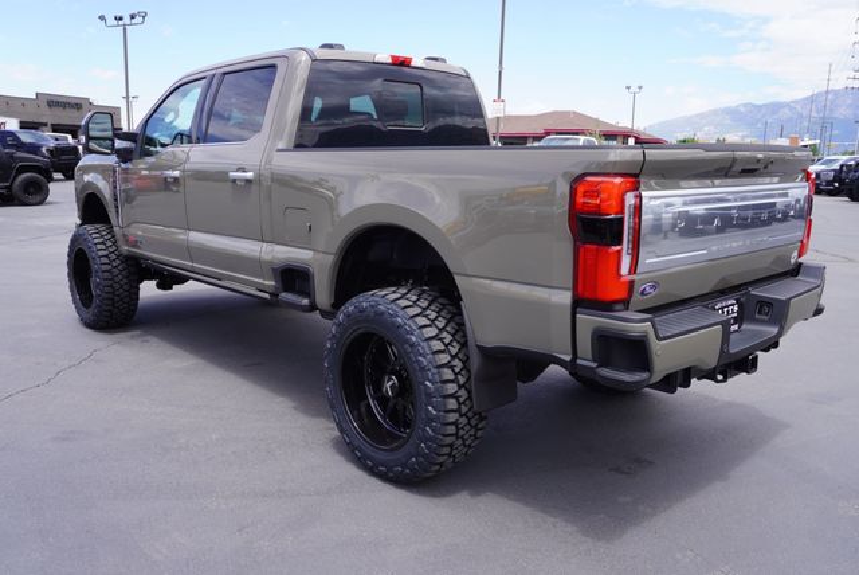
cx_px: 430
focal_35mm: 30
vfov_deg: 43.7
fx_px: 716
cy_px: 288
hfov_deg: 61.9
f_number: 8
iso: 100
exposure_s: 1/125
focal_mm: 20
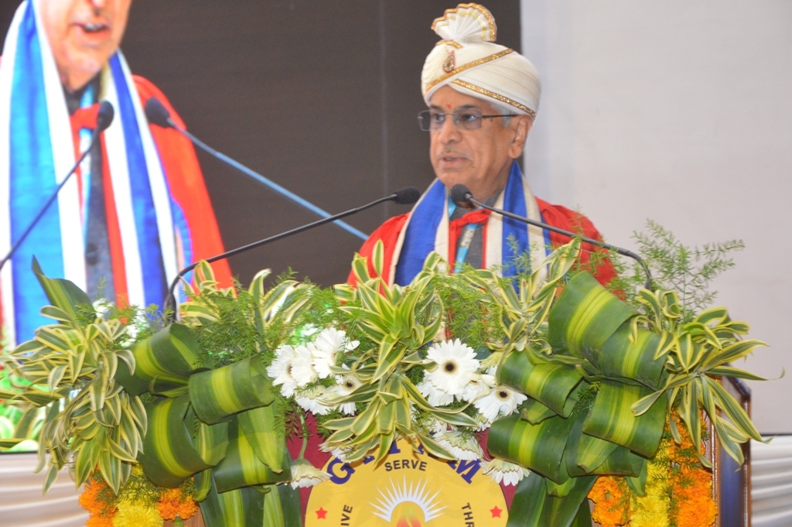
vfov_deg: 14.7
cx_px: 396
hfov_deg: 21.9
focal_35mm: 93
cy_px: 264
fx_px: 2044
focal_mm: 62
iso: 1800
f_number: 5.3
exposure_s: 1/60
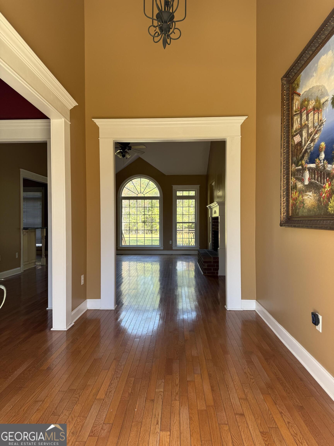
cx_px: 167
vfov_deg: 71.6
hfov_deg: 56.8
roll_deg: +0.5
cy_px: 223
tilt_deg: +0.2
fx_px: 309
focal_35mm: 24
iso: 80
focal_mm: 6.76
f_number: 1.78
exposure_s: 1/151
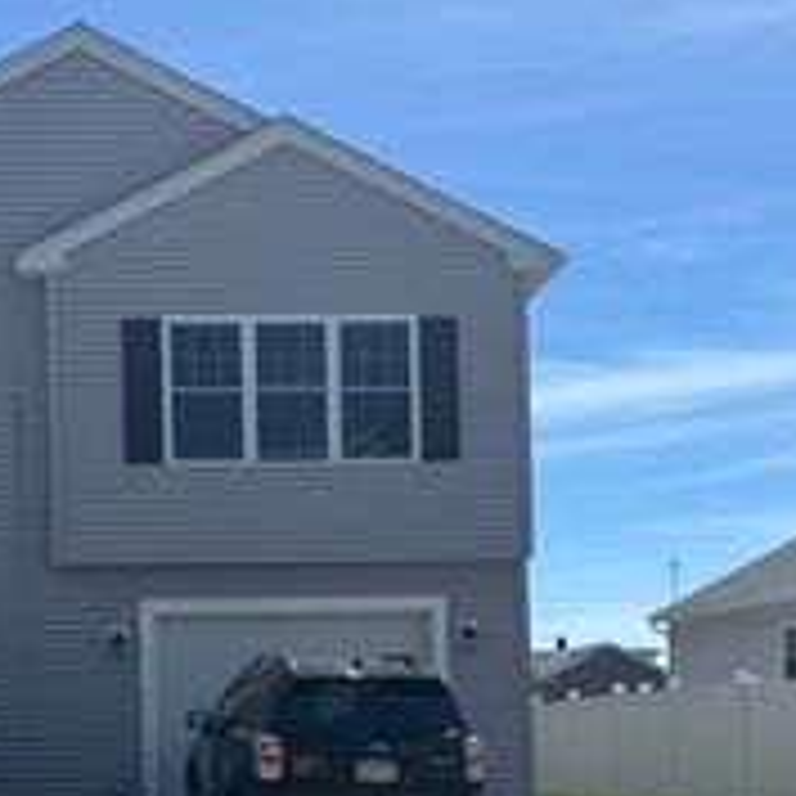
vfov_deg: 25.9
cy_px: 654
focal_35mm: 65
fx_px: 1691
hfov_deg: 26.3
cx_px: 234
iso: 50
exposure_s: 1/4082
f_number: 1.6
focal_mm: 5.96
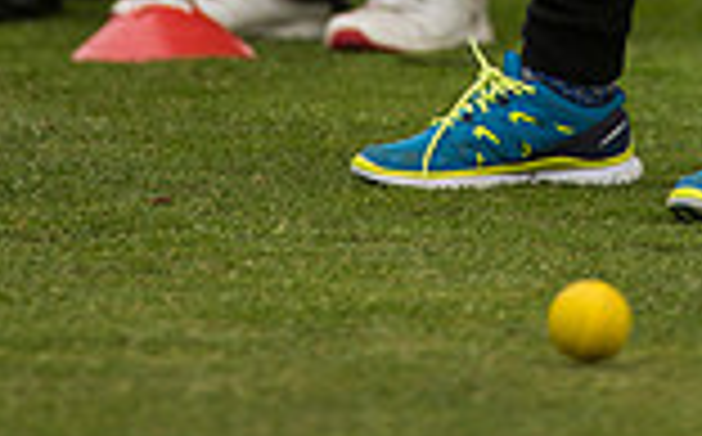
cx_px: 558
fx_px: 16850
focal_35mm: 882
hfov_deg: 2.4
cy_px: -539
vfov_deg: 1.5
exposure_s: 1/1250
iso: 400
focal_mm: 300
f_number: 5.6
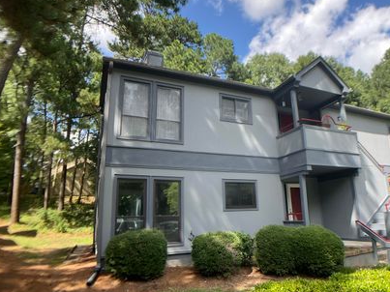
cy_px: 144
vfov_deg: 39.6
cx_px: 231
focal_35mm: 36
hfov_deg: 51.1
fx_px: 405
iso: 16
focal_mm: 3
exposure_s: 1/627
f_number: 1.8
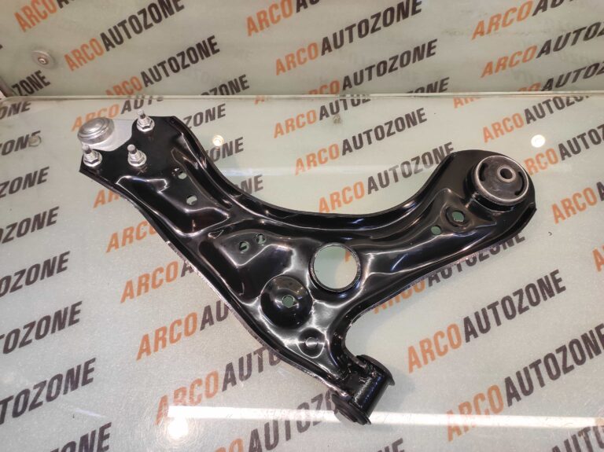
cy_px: 226
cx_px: 302
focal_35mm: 17
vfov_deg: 74.7
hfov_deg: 91.1
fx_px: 296
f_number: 1.79
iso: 141
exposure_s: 1/33
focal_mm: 4.74
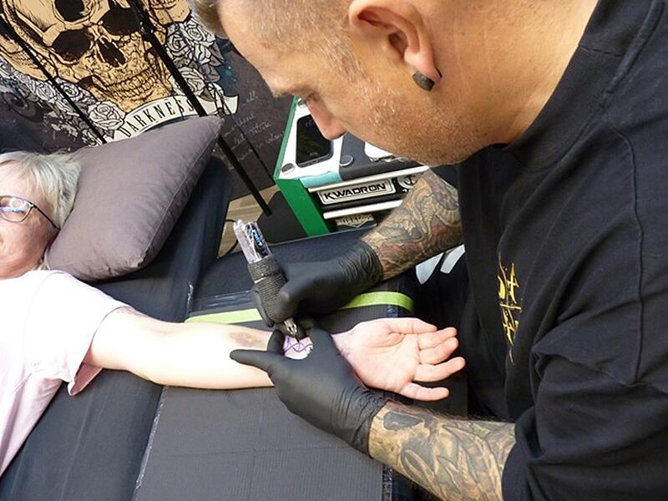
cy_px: 250
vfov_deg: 46.8
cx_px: 334
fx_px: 579
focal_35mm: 30
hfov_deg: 60.0
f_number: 3
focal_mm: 5.3
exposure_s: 1/30
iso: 250
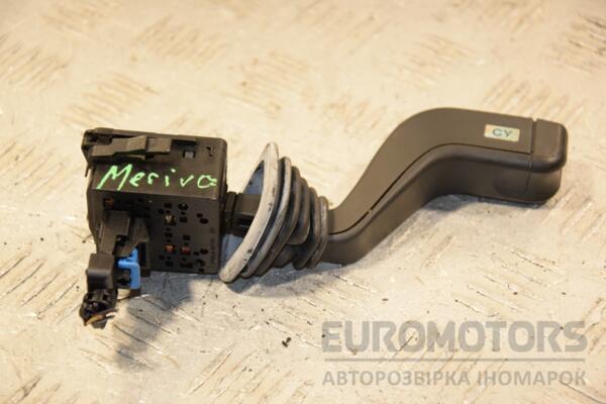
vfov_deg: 11.4
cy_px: 202
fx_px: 2020
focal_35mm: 120
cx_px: 303
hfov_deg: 17.1
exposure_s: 1/200
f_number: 5.6
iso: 800
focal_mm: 80
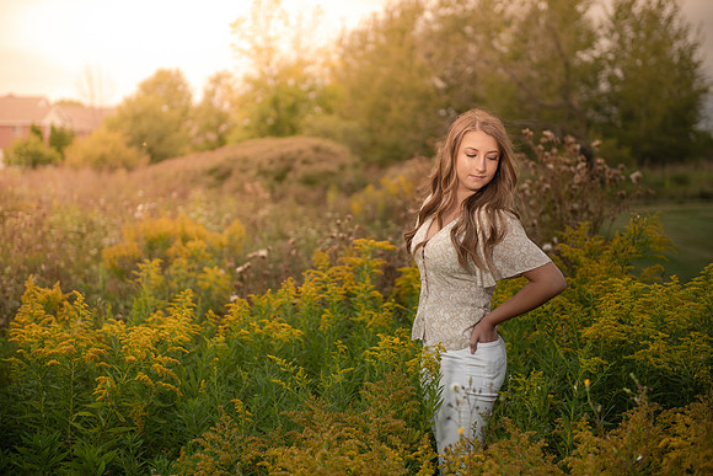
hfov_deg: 28.8
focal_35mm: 70
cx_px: 356
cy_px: 238
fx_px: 1387
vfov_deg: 19.5
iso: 100
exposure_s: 1/1000
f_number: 2.8
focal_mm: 70
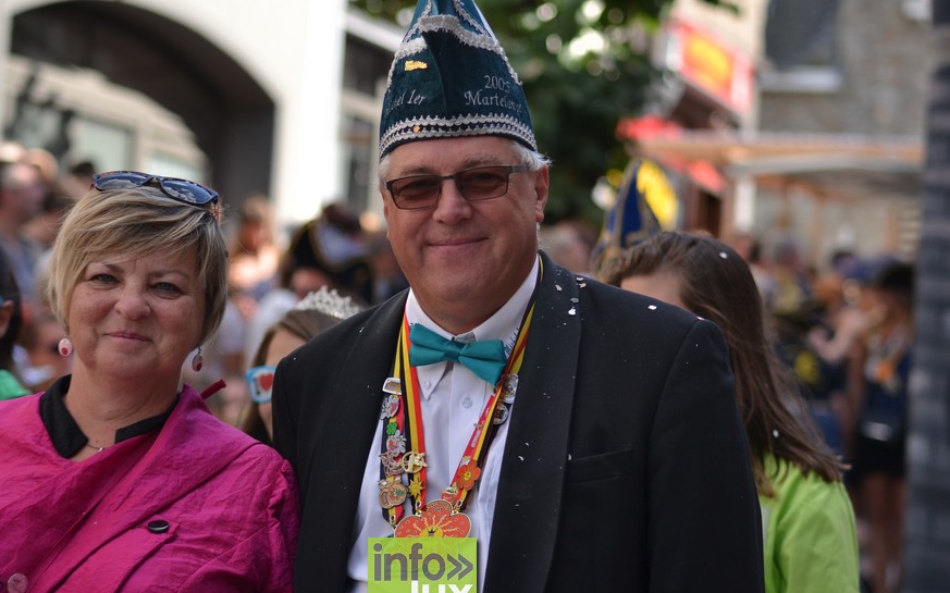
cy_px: 254
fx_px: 3158
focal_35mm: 122
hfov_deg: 17.1
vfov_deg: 10.7
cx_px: 422
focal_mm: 68
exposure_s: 1/640
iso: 100
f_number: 2.8
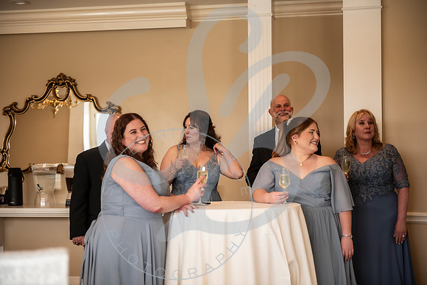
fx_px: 830
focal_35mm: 70
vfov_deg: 19.5
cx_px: 214
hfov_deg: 28.8
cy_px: 142
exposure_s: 1/160
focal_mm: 70
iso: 400
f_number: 2.8
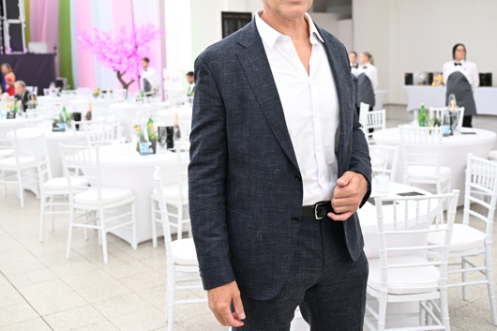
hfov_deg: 44.8
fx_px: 602
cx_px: 267
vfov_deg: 30.6
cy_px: 124
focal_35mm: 44
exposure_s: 1/320
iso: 1000
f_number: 3.5
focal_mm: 33.5
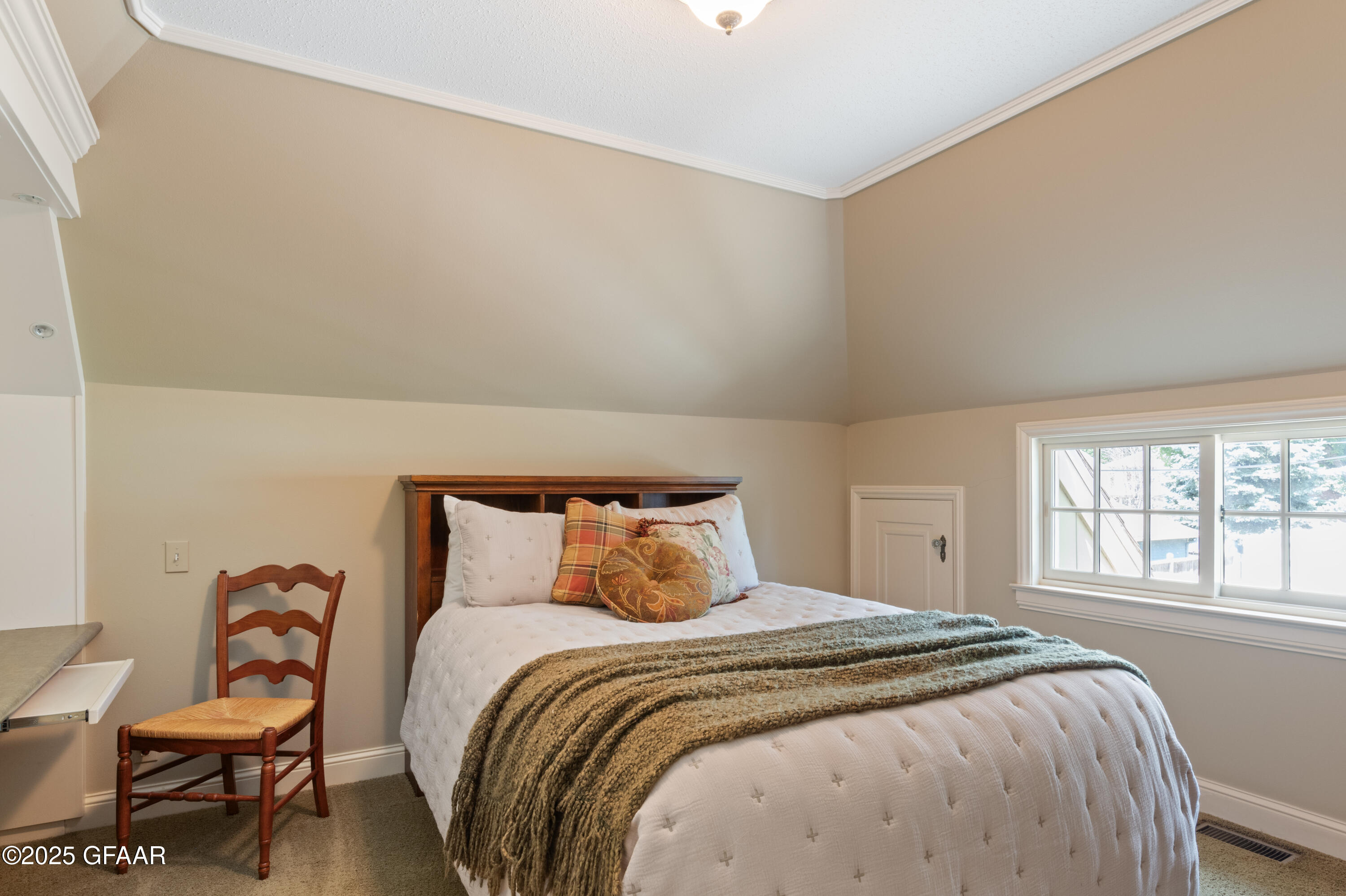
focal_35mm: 18
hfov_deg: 90.0
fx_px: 673
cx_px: 673
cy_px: 448
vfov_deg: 67.3
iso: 320
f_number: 10
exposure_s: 1.3
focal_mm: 15
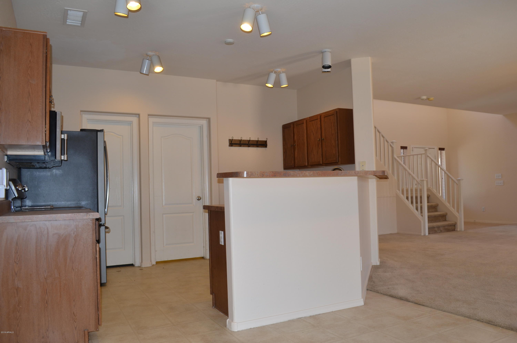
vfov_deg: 47.7
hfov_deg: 67.5
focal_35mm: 27
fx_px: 387
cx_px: 258
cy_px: 172
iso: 250
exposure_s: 1/30
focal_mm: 18
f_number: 5
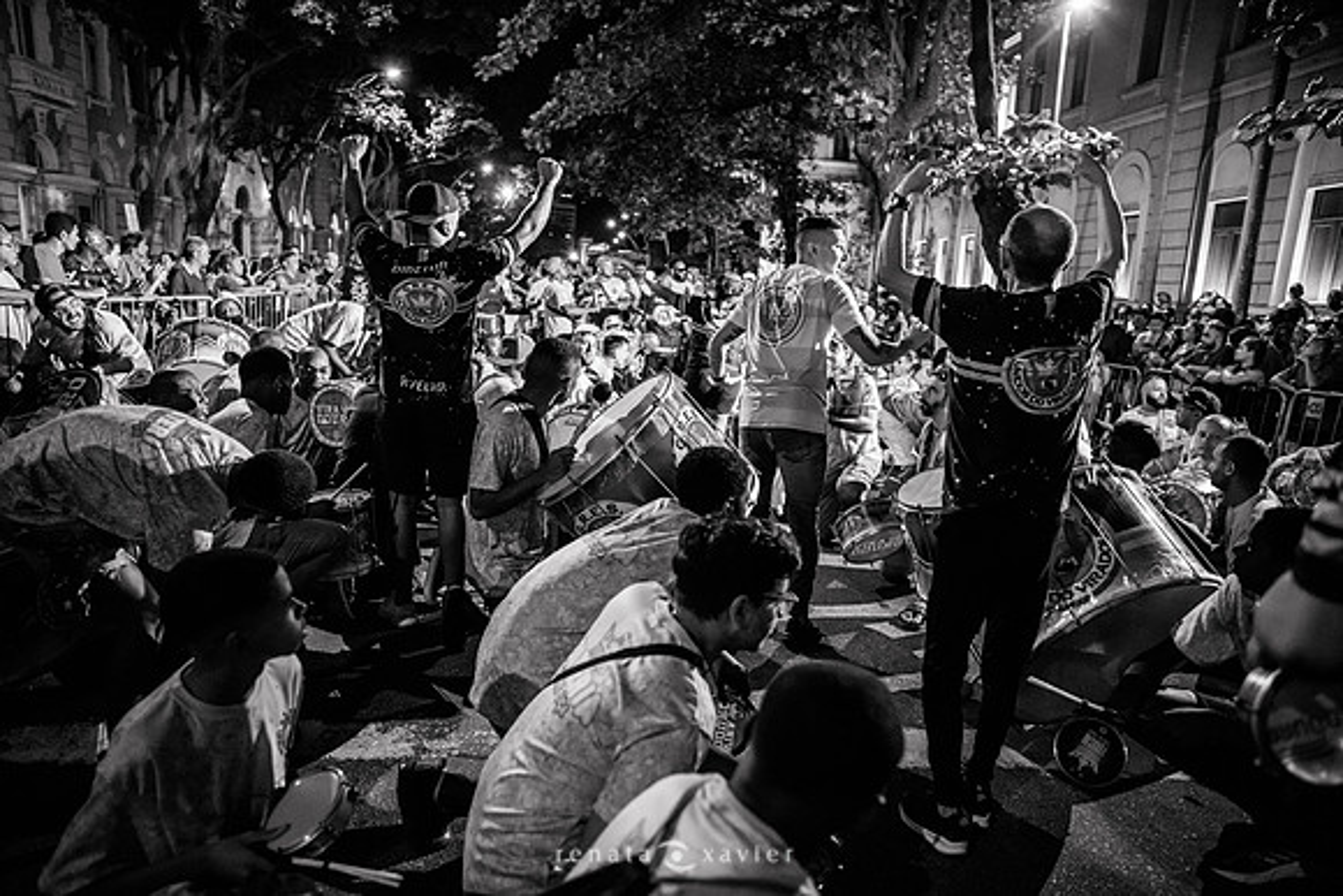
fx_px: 896
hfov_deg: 73.7
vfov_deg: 53.2
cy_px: 448
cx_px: 672
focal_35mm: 24
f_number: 2
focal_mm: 24
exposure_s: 1/200
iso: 2000
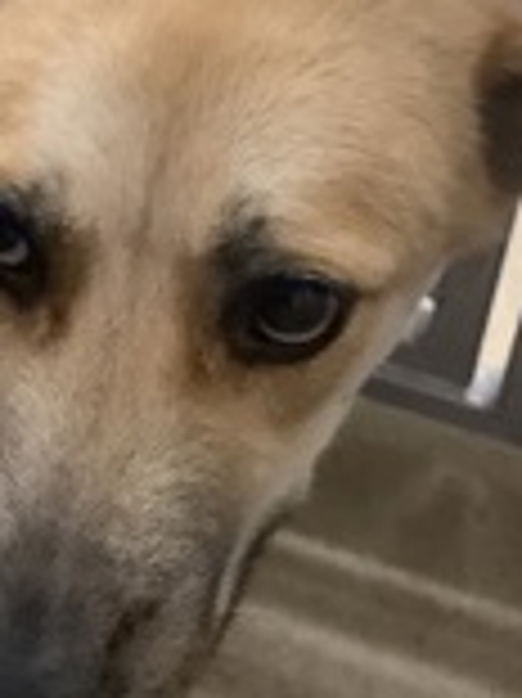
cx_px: 133
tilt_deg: -49.0
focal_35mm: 84
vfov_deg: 23.0
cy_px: 144
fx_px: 1691
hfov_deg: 17.4
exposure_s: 1/60
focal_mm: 3.3
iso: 250
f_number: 2.4
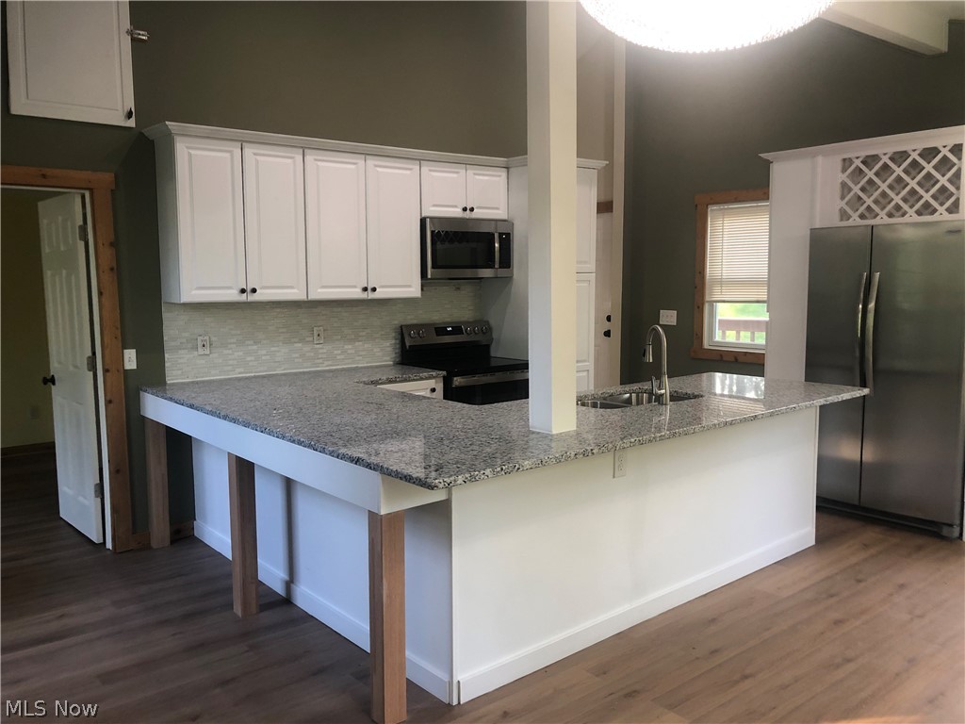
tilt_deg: -5.5
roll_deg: +1.0
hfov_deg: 63.4
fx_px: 781
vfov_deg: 49.7
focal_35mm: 28
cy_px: 362
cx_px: 482
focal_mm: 3.99
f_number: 1.8
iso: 32
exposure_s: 1/30
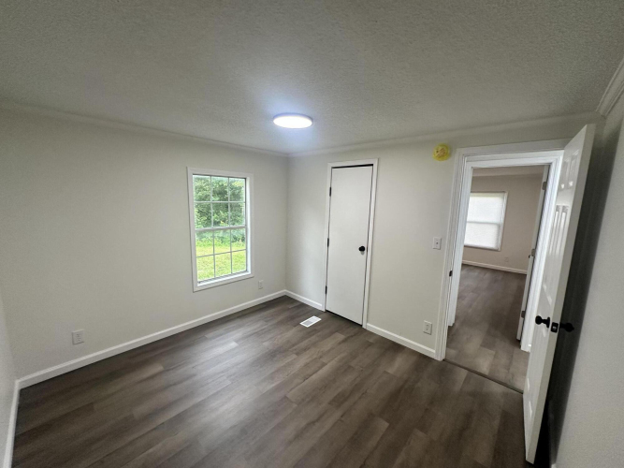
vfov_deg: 85.7
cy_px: 234
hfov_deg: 102.1
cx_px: 312
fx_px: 252
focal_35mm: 14
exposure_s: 1/120
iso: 200
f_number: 2.2
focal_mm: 2.22
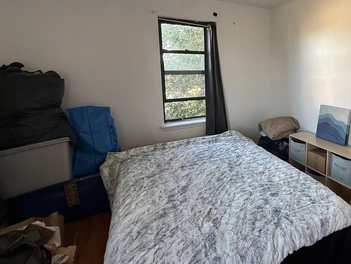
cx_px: 251
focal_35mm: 21
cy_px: 100
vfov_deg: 62.6
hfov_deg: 74.8
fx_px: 213
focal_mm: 2.22
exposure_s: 1/99
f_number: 2.2
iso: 160
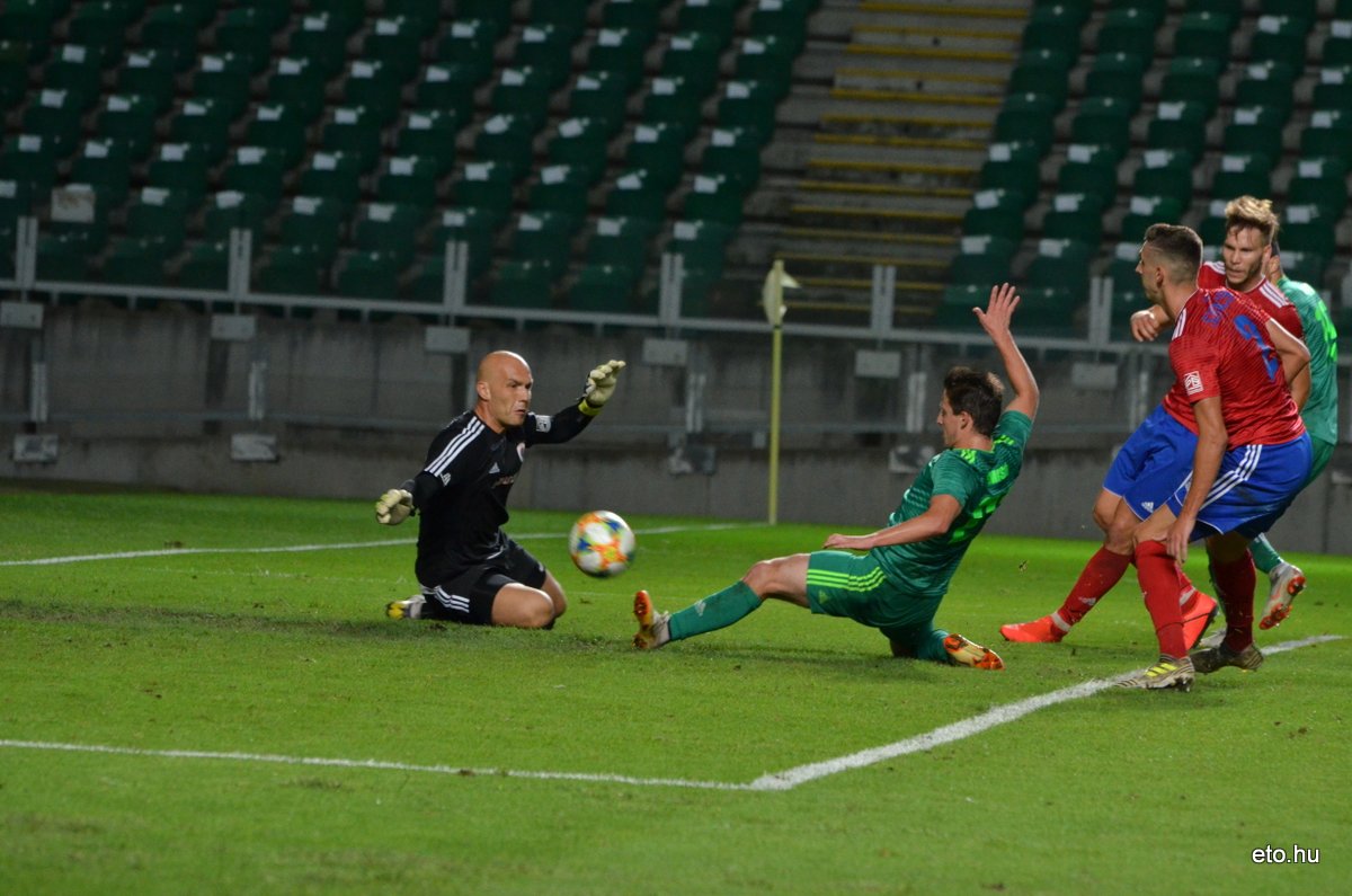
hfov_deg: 6.9
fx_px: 11244
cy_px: 448
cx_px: 676
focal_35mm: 300
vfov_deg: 4.6
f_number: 5.3
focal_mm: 200
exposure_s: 1/400
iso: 1600
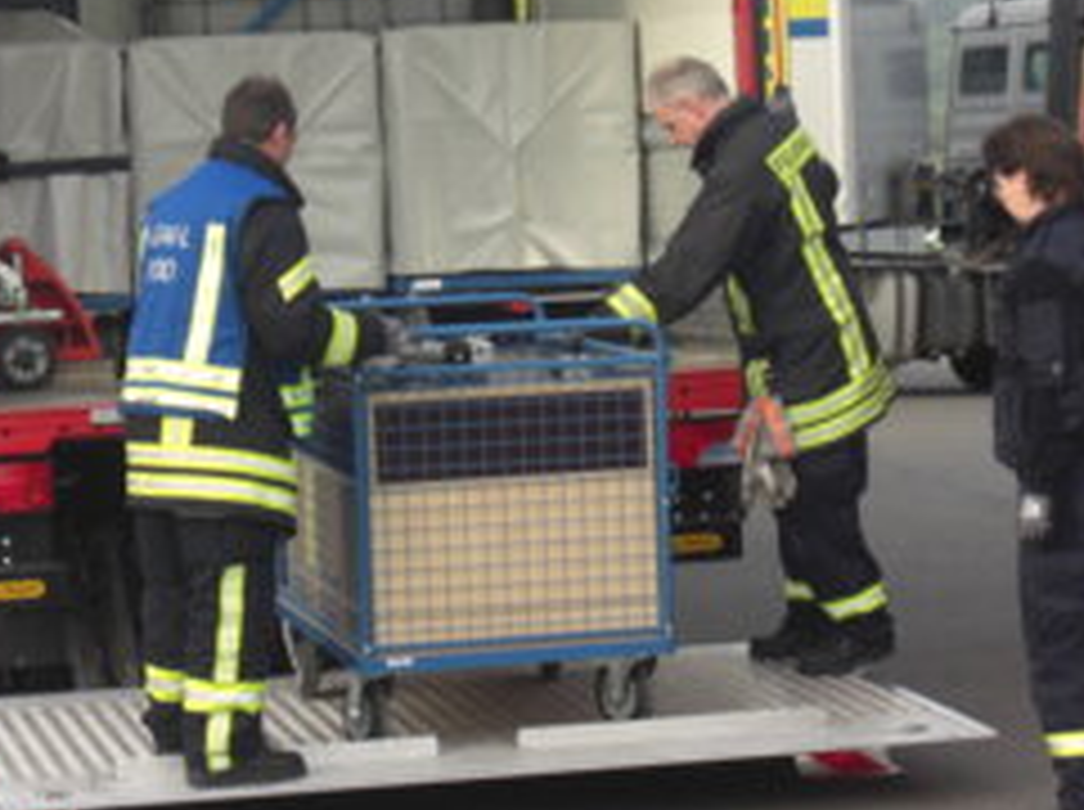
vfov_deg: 11.1
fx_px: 4159
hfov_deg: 14.9
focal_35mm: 133
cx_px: 549
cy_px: 315
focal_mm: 16.6
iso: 80
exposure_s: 1/160
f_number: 4.4
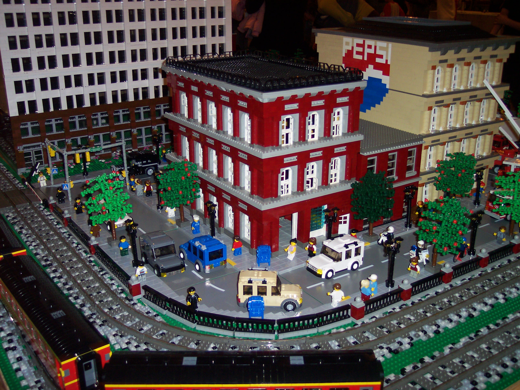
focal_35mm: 38
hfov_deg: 49.0
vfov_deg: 37.7
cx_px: 260
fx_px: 571
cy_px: 195
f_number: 2.8
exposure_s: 1/30
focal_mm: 8
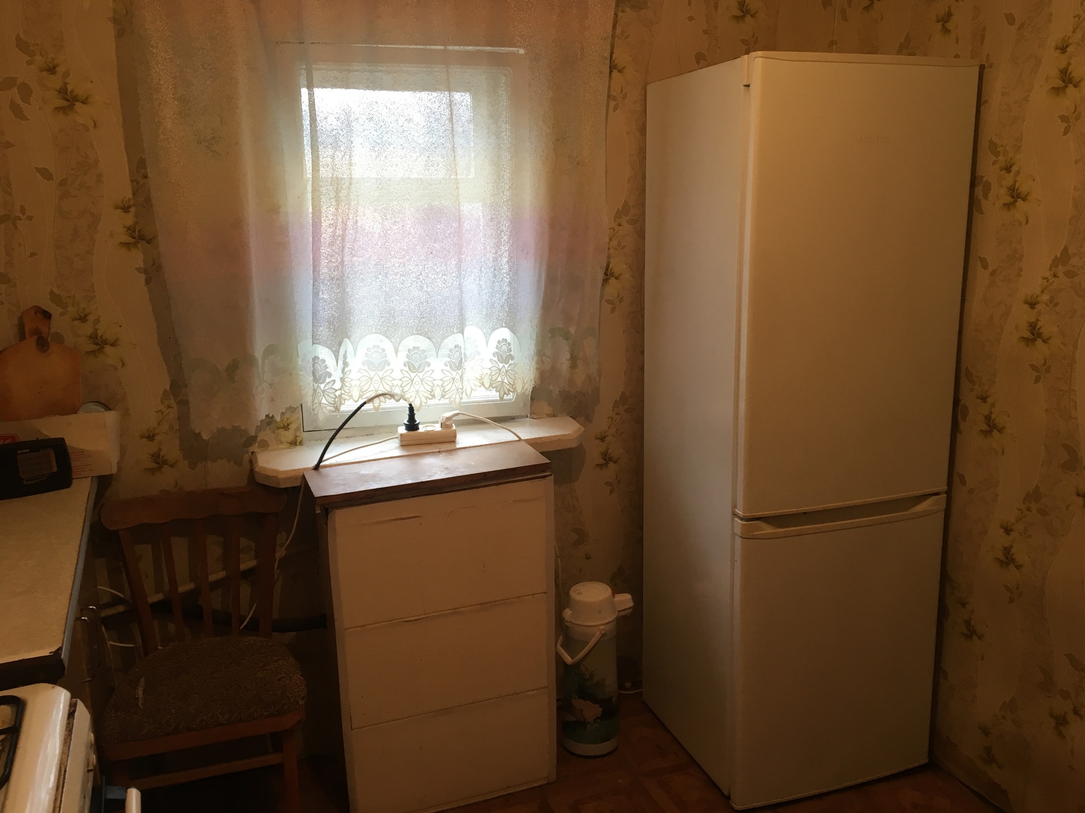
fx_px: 940
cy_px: 393
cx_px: 552
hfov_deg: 60.0
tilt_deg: -13.5
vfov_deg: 46.8
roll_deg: -0.2
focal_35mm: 30
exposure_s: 1/33
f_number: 2.2
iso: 64
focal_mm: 4.15
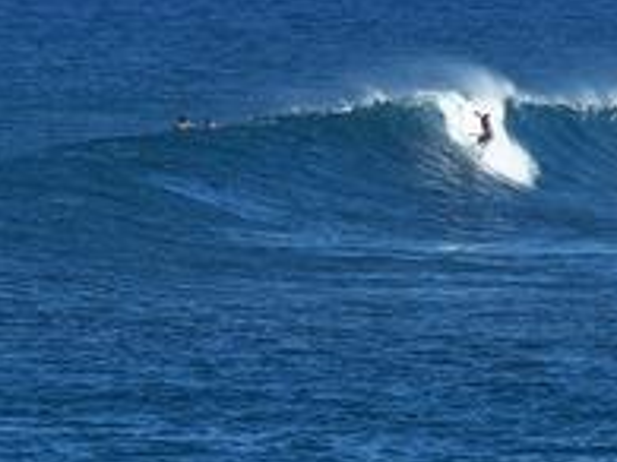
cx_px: 400
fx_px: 13467
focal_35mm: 756
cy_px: 165
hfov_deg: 2.6
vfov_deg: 2.0
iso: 80
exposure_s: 1/750
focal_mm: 44.4
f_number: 5
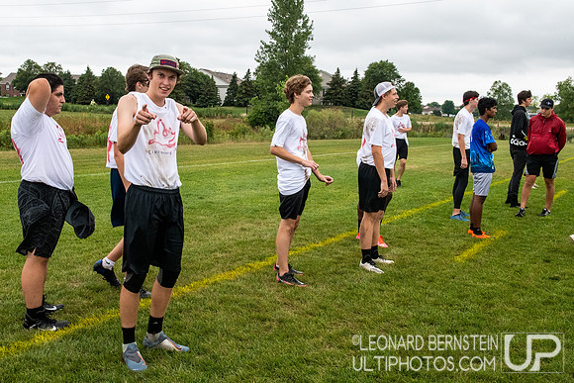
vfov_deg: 31.3
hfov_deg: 45.5
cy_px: 173
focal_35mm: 43
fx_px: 684
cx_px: 259
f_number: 8
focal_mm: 26
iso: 1600
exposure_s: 1/640
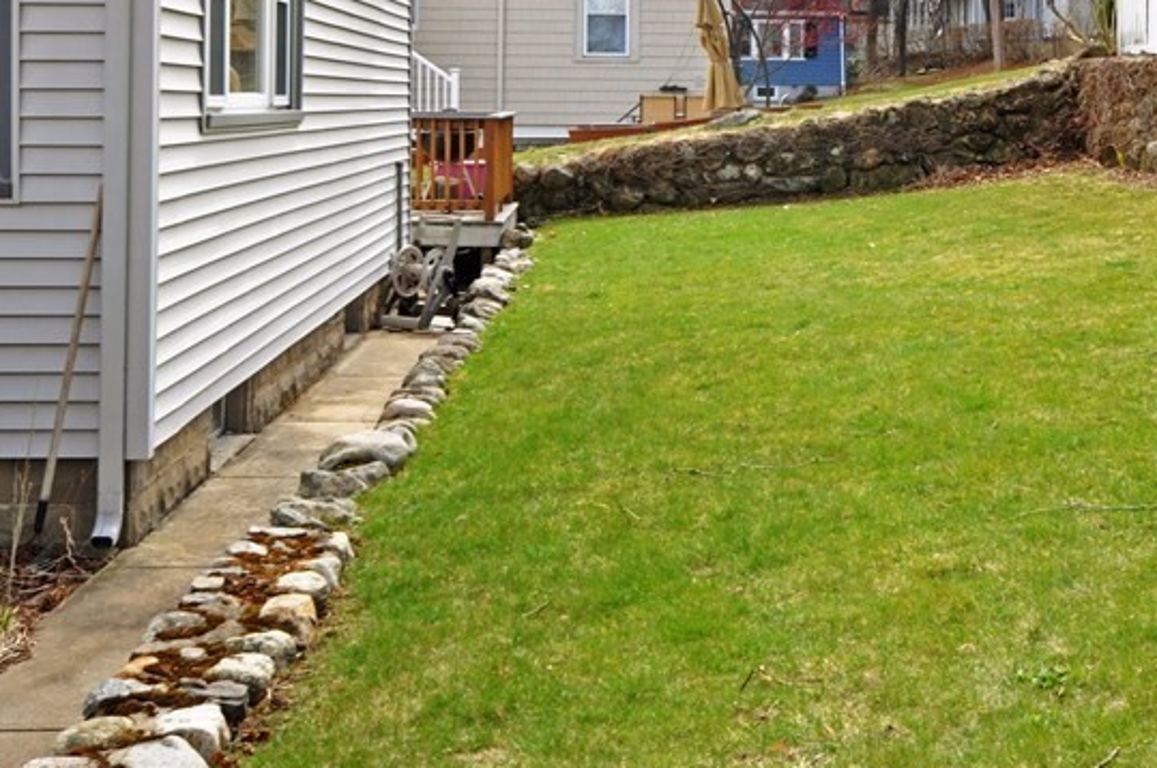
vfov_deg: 23.0
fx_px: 1830
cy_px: 47
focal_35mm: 57
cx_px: 758
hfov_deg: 34.8
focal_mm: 20
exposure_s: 1/100
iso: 200
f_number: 7.1
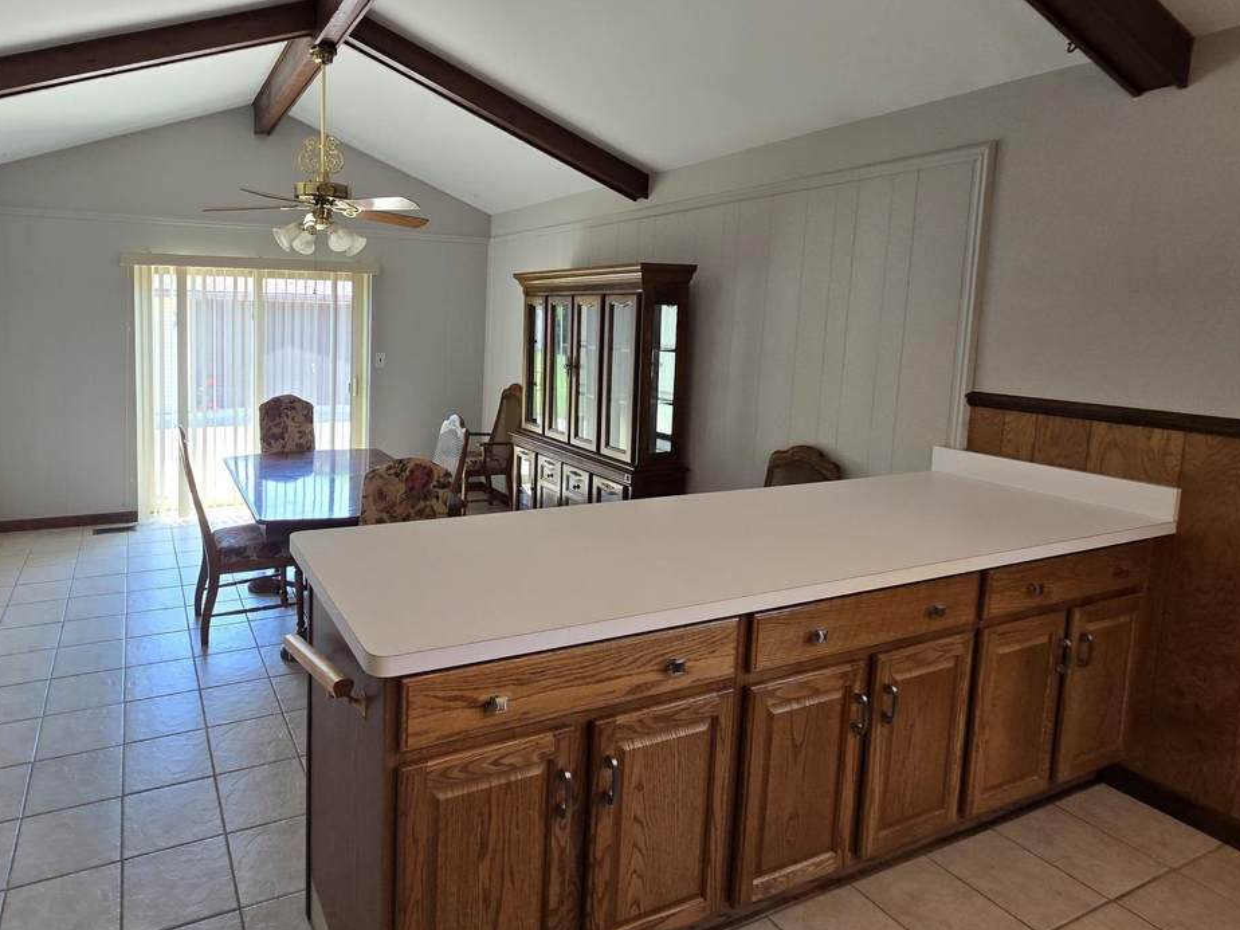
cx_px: 420
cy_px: 364
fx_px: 645
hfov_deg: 84.9
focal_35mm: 18
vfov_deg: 70.7
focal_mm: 2.2
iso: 80
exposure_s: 1/60
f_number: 2.2
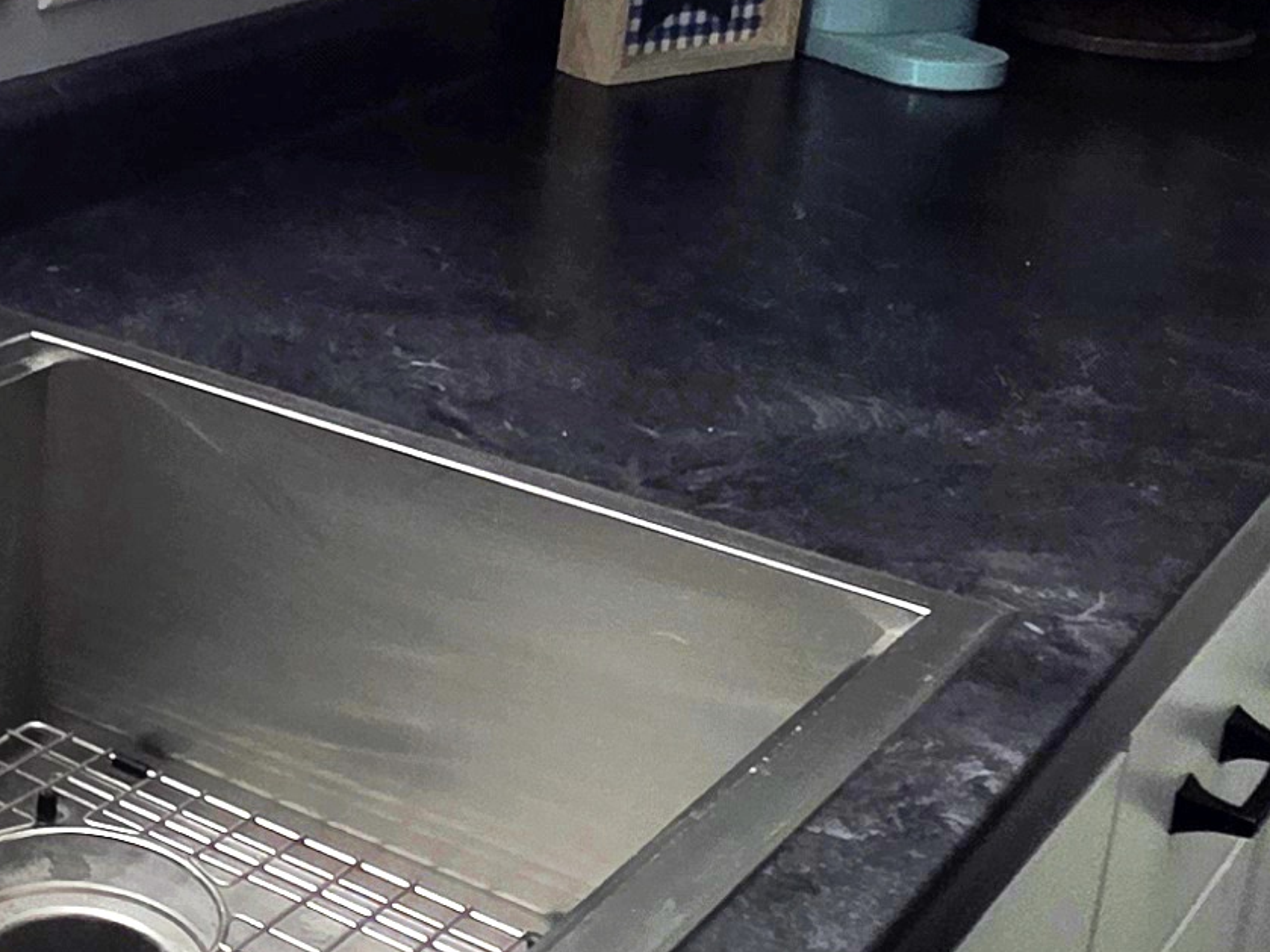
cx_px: -121
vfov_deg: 23.4
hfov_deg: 28.4
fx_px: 2274
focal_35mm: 62
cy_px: 213
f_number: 1.9
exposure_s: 1/120
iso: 25
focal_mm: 2.2
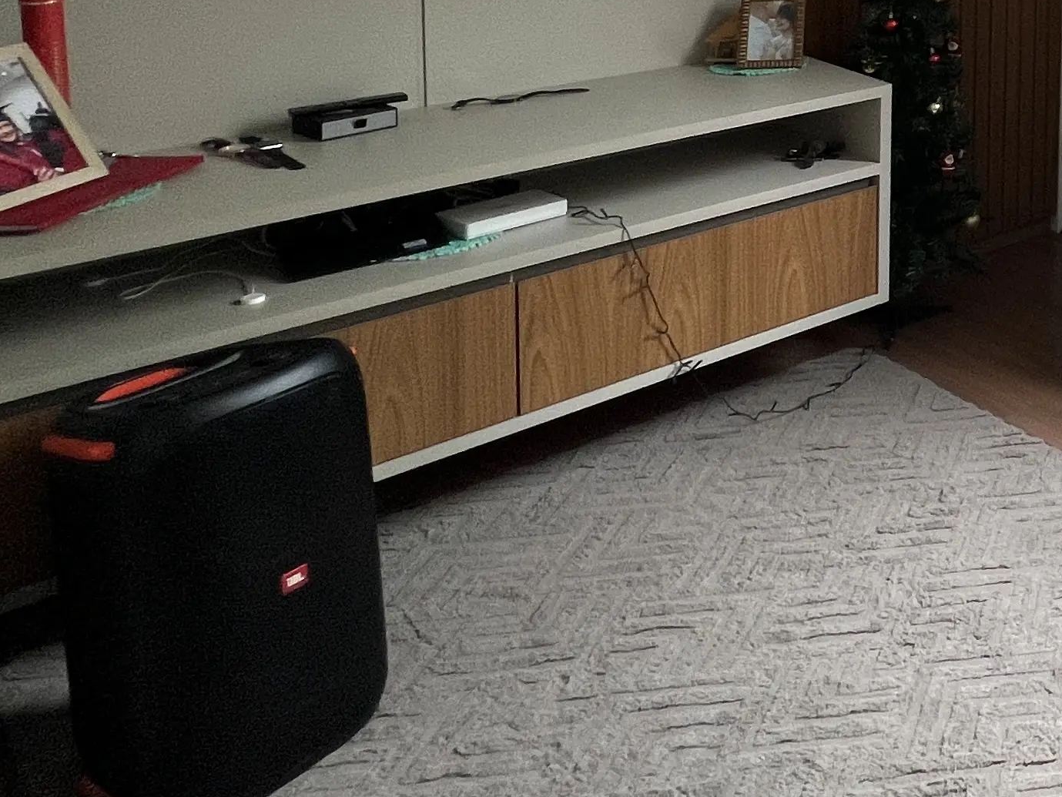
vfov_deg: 32.2
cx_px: 1453
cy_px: -127
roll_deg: -2.8
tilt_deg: -5.9
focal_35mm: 38
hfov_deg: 32.7
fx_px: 1166
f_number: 1.8
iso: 80
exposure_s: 1/120
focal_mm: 1.57
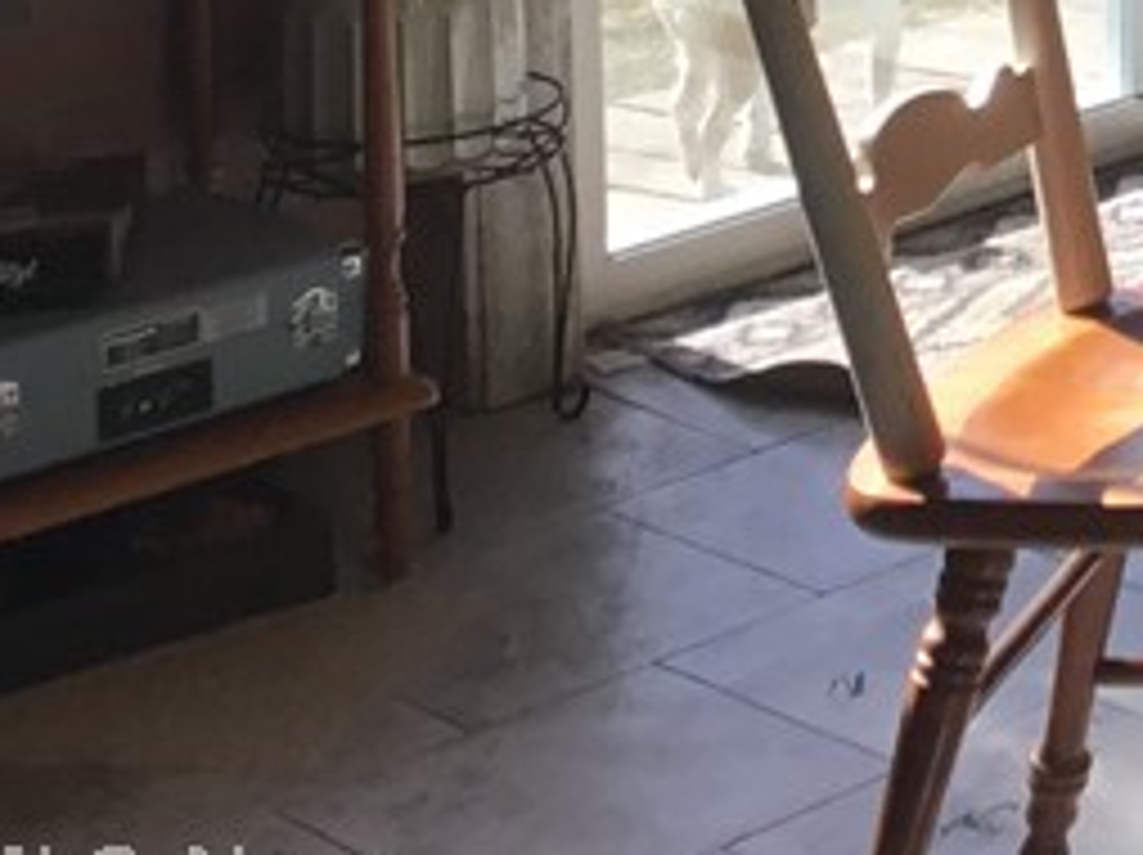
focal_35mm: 125
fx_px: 4124
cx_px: 2228
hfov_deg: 13.6
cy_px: -770
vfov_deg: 10.9
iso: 25
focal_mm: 3.3
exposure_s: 1/245
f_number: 2.4
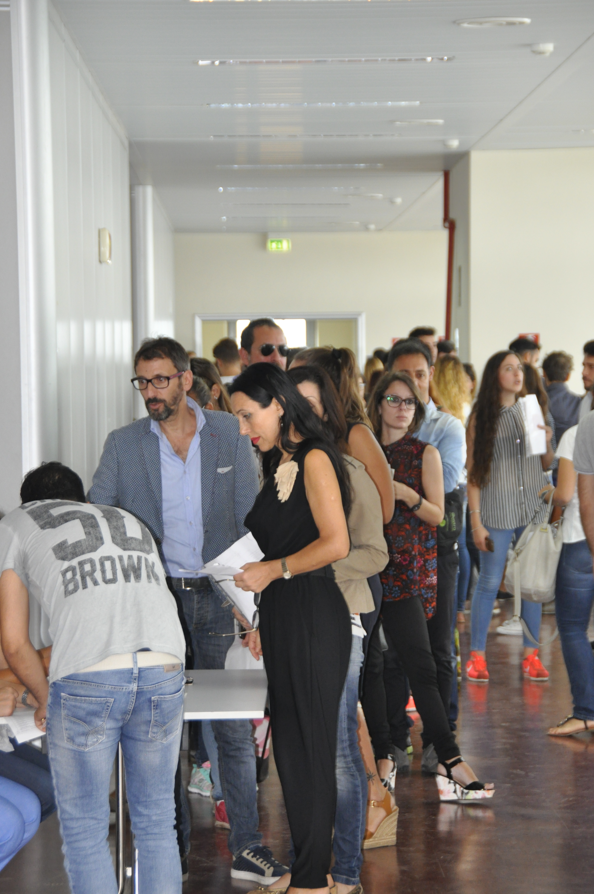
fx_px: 3151
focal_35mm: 127
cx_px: 296
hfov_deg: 10.8
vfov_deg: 16.2
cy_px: 447
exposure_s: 1/60
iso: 1000
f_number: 5
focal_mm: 82
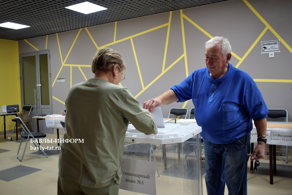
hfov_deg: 57.2
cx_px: 146
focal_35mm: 33
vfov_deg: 40.0
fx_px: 268
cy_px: 98
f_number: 3.8
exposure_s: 1/60
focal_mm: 22
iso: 400
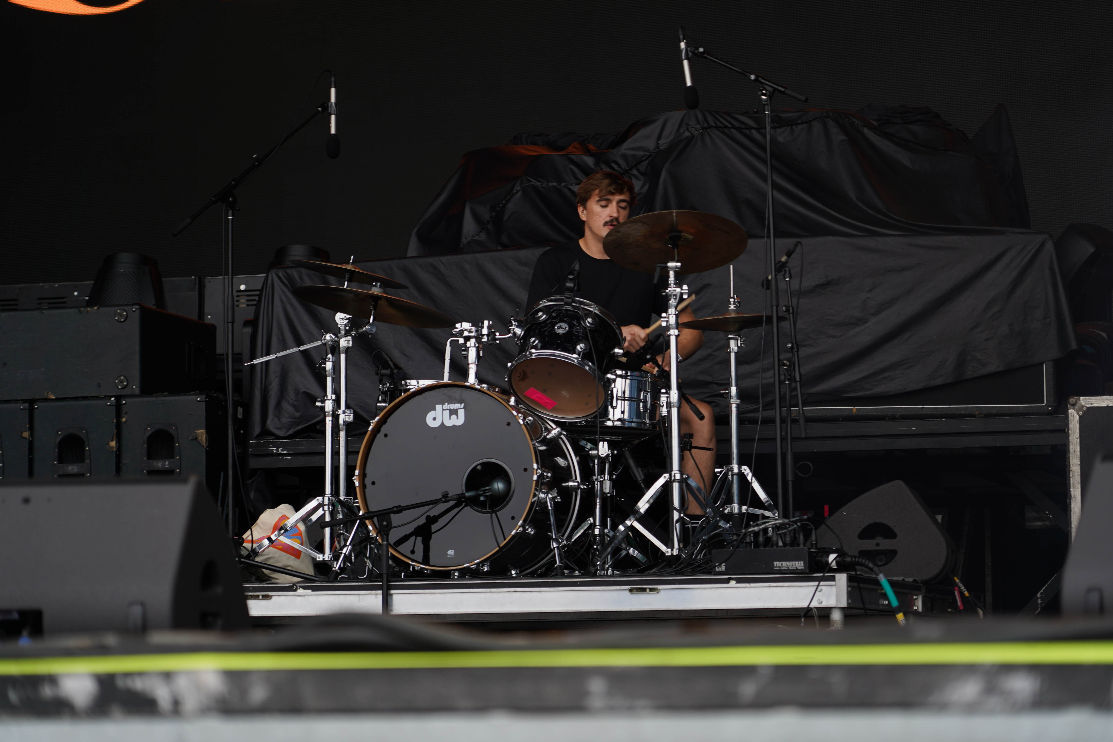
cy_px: 371
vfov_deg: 13.0
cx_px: 556
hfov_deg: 19.5
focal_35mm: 105
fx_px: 3246
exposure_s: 1/125
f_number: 4
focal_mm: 105
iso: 160
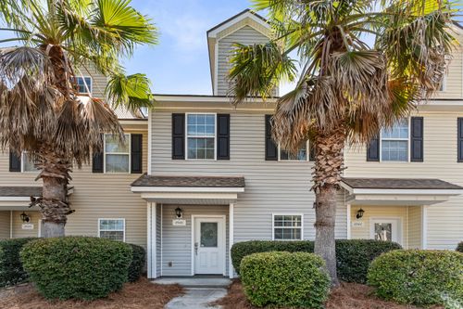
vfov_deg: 67.3
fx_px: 231
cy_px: 154
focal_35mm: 18
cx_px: 232
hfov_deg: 90.0
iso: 200
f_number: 7.1
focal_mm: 12
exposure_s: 1/200
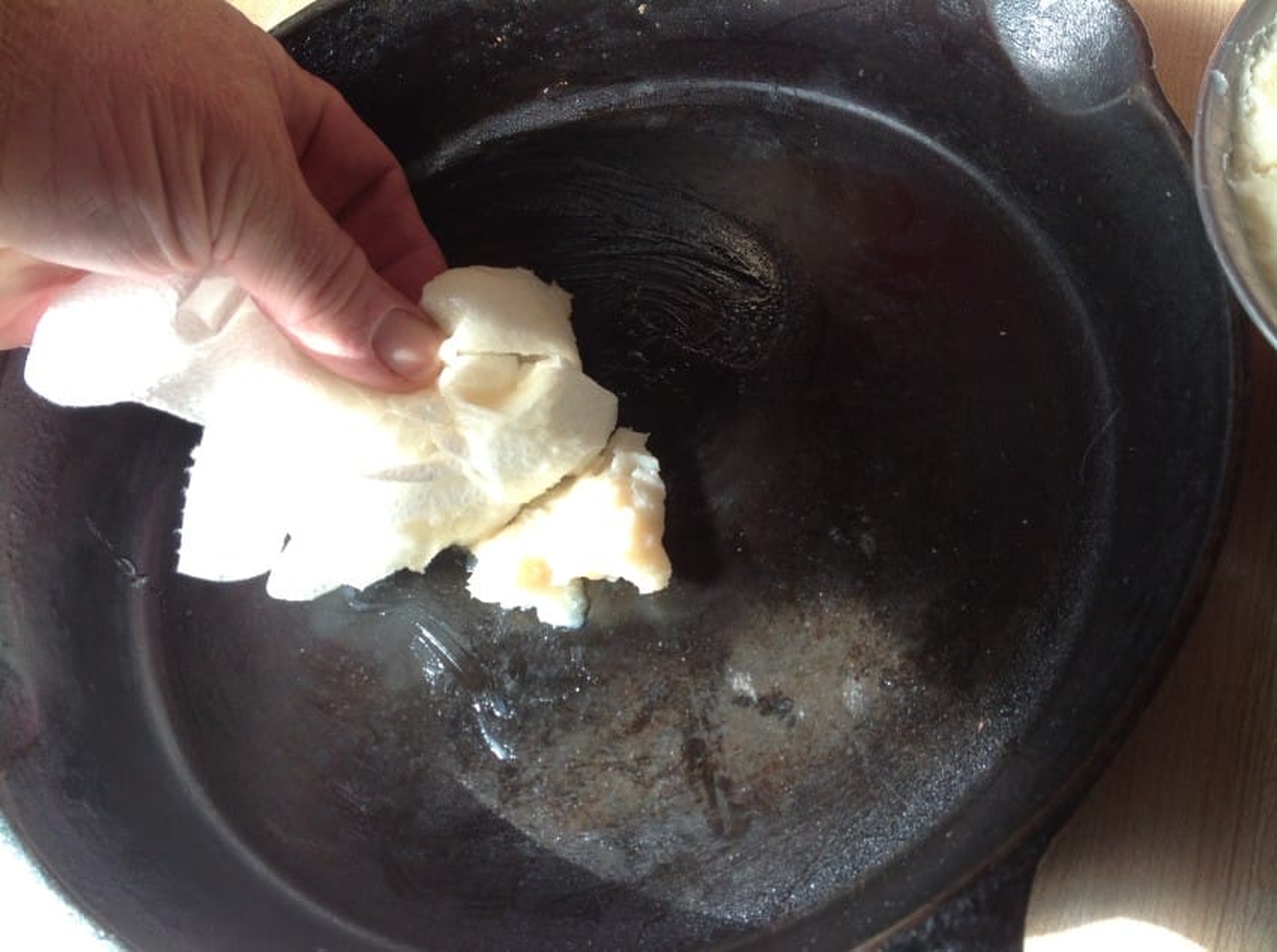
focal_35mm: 35
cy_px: 476
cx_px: 638
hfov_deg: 52.7
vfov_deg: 40.6
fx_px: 1289
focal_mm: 4.28
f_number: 2.4
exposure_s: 1/125
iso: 50
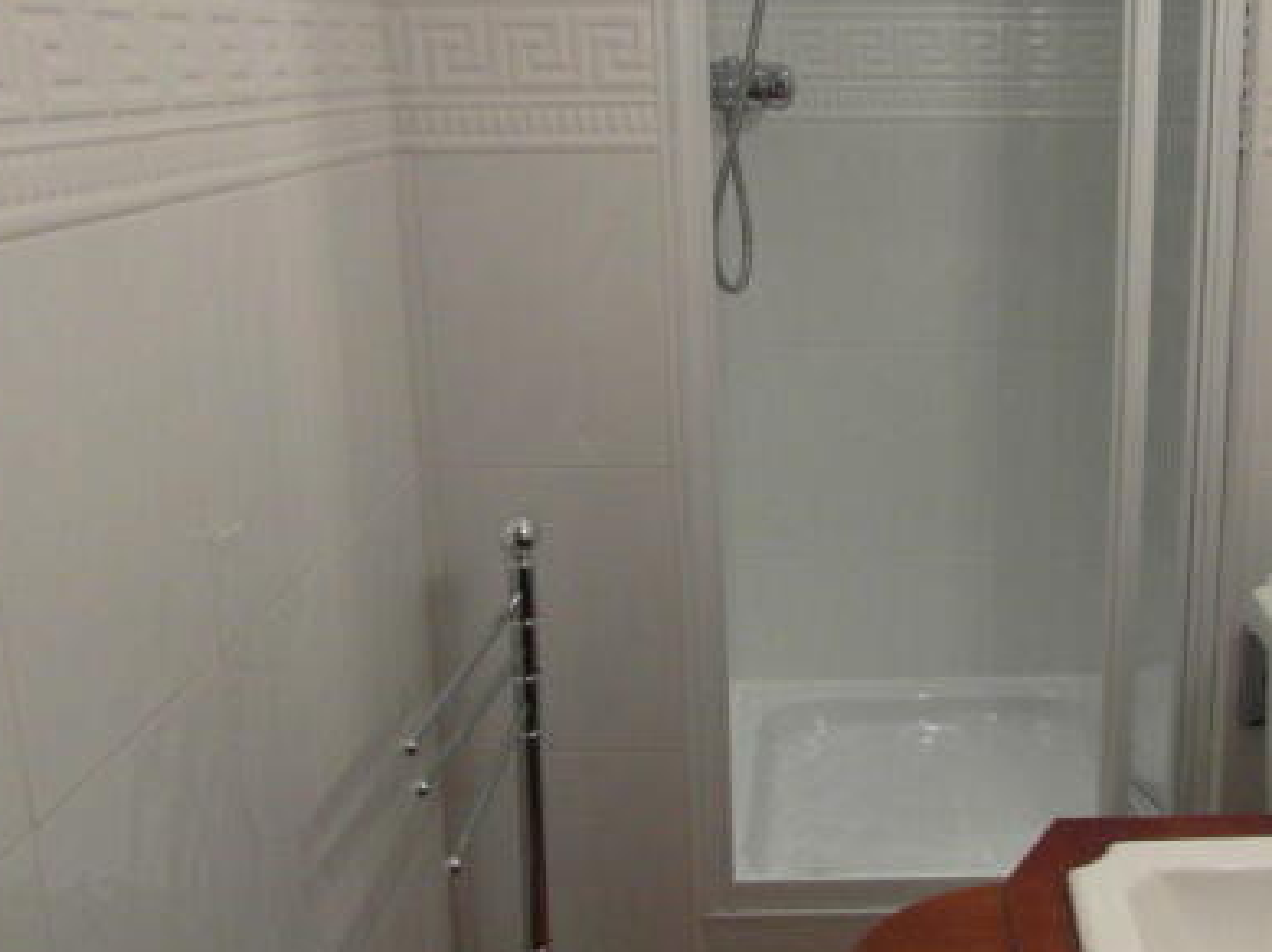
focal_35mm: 36
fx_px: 1322
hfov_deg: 49.9
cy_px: 397
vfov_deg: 39.5
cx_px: 904
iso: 200
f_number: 3.2
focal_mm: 4
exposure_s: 1/30
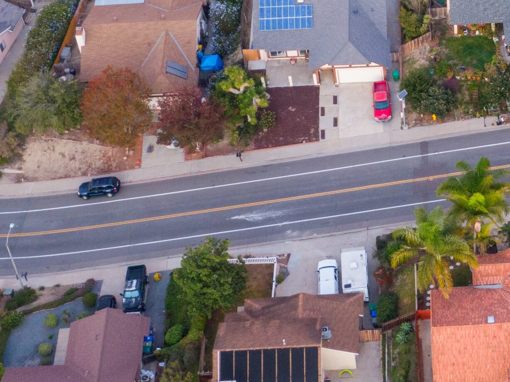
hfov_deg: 19.1
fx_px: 1473
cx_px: 505
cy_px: 178
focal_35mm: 100
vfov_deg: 14.8
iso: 500
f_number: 3.8
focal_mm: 8.6
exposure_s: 1/8
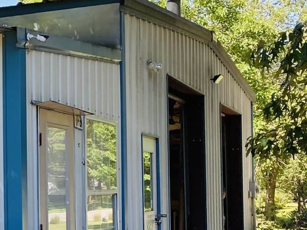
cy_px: 159
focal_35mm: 89
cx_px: -162
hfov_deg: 19.1
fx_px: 789
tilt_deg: +0.7
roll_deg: +0.3
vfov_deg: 16.5
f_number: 1.8
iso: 20
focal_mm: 3.99
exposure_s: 1/421
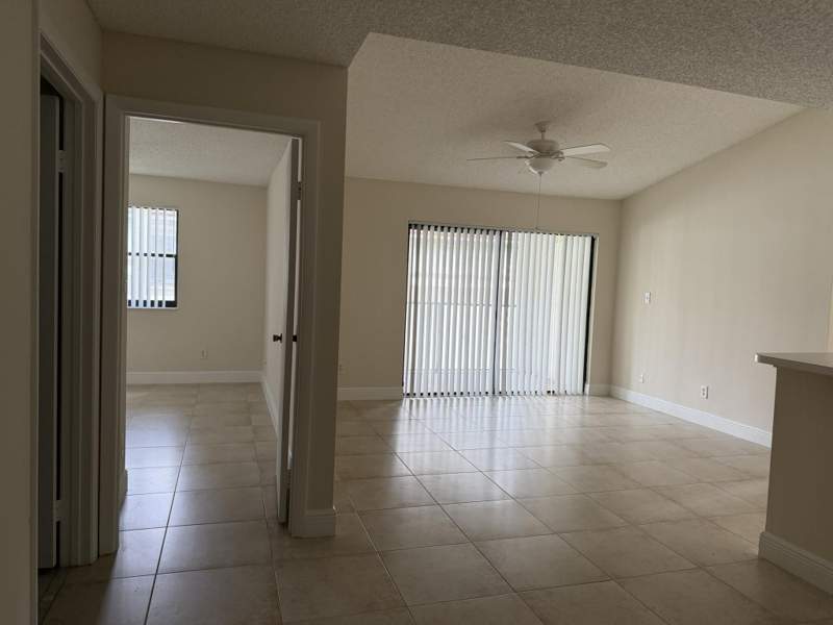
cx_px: 416
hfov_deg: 71.6
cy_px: 312
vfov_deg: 56.8
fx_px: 578
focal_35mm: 24
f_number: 1.78
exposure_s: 1/121
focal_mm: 6.76
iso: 200
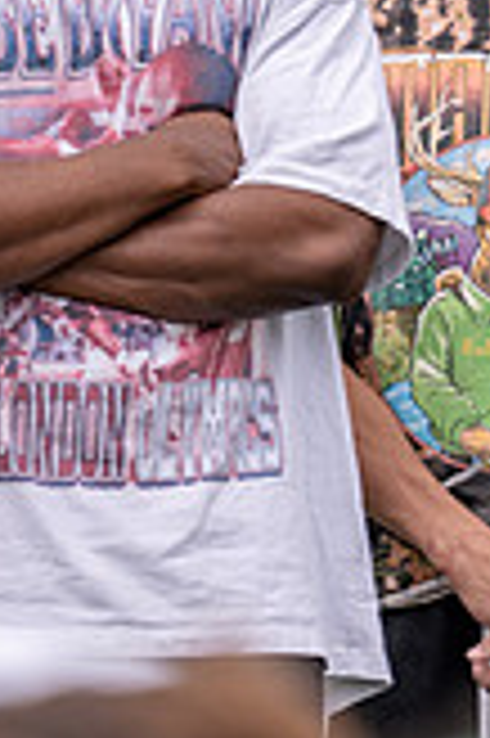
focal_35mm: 736
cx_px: 607
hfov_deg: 1.9
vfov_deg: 2.8
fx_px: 15057
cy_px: -72
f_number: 2.8
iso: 100
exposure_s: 1/1000
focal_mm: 194
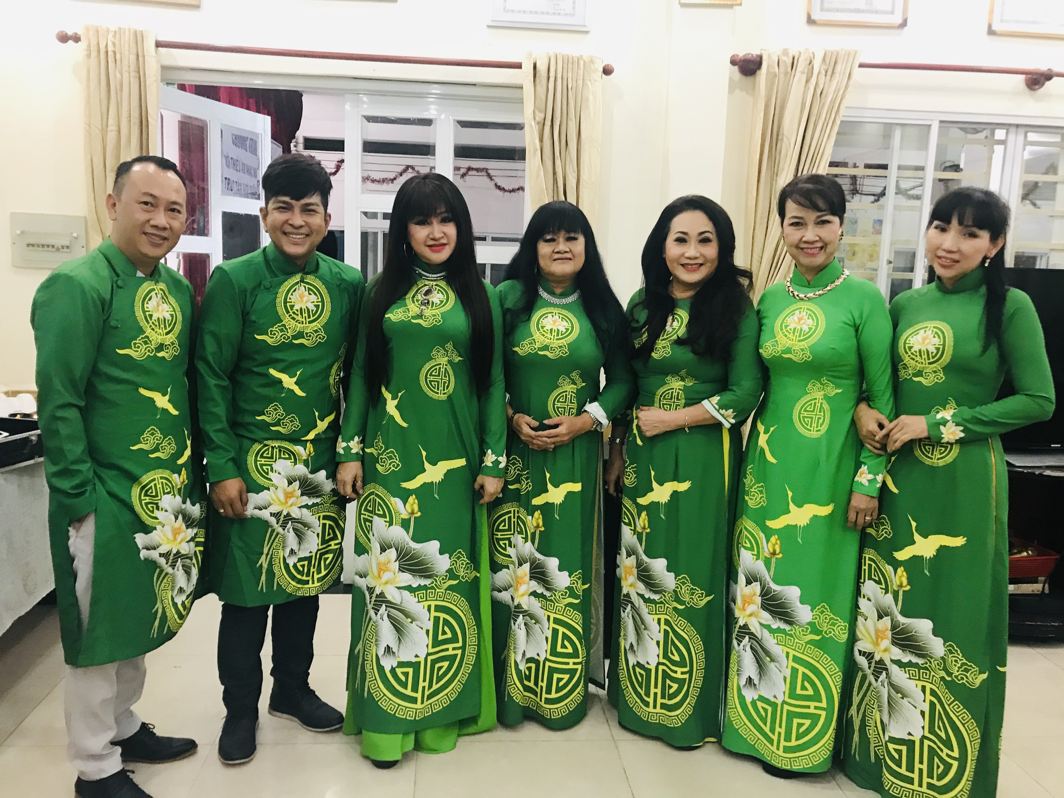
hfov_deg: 63.4
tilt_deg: -8.2
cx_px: 532
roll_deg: -1.0
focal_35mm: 28
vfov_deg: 49.7
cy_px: 399
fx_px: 861
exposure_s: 1/17
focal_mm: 3.99
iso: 80
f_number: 1.8
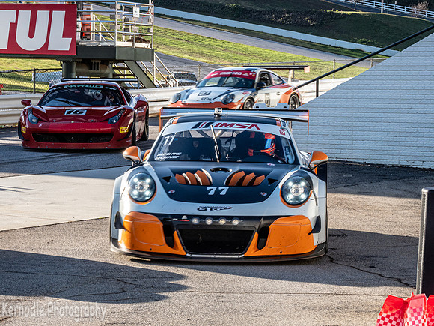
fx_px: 1881
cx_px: 217
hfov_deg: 13.2
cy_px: 163
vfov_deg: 9.9
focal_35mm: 150
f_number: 18
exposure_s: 1/80
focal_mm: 75
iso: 500
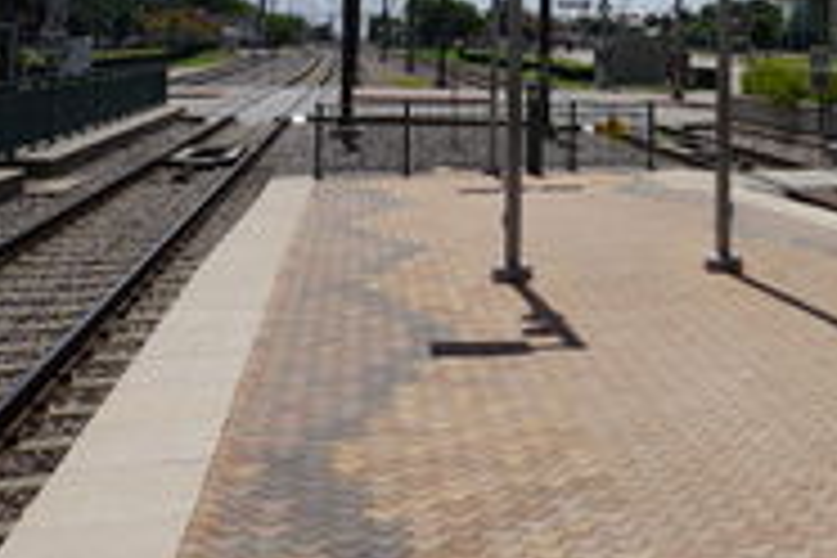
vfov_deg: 20.9
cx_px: 882
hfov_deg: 29.7
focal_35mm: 62
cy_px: -50
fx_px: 1441
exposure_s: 1/320
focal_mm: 16
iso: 100
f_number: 11
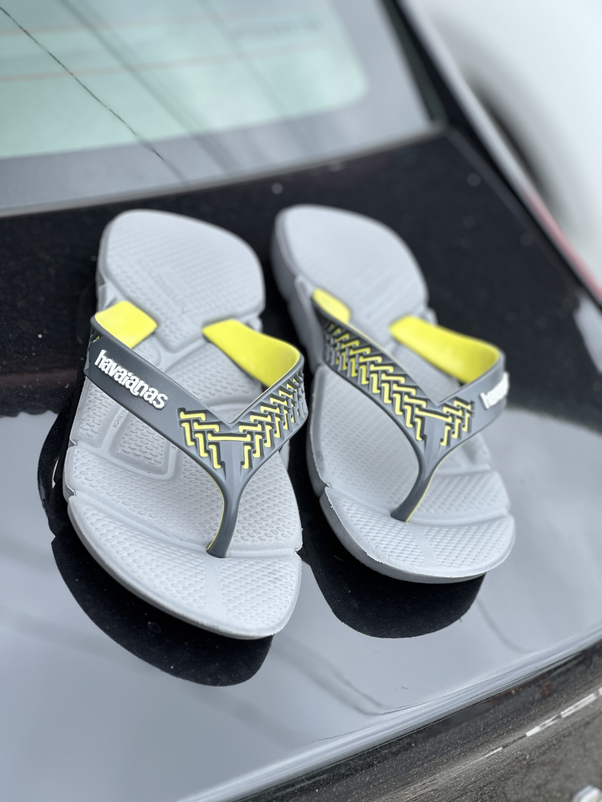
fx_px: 1785
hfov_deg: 19.1
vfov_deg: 25.3
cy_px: 401
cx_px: 301
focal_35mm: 77
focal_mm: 9
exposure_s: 1/264
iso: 25
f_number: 2.8
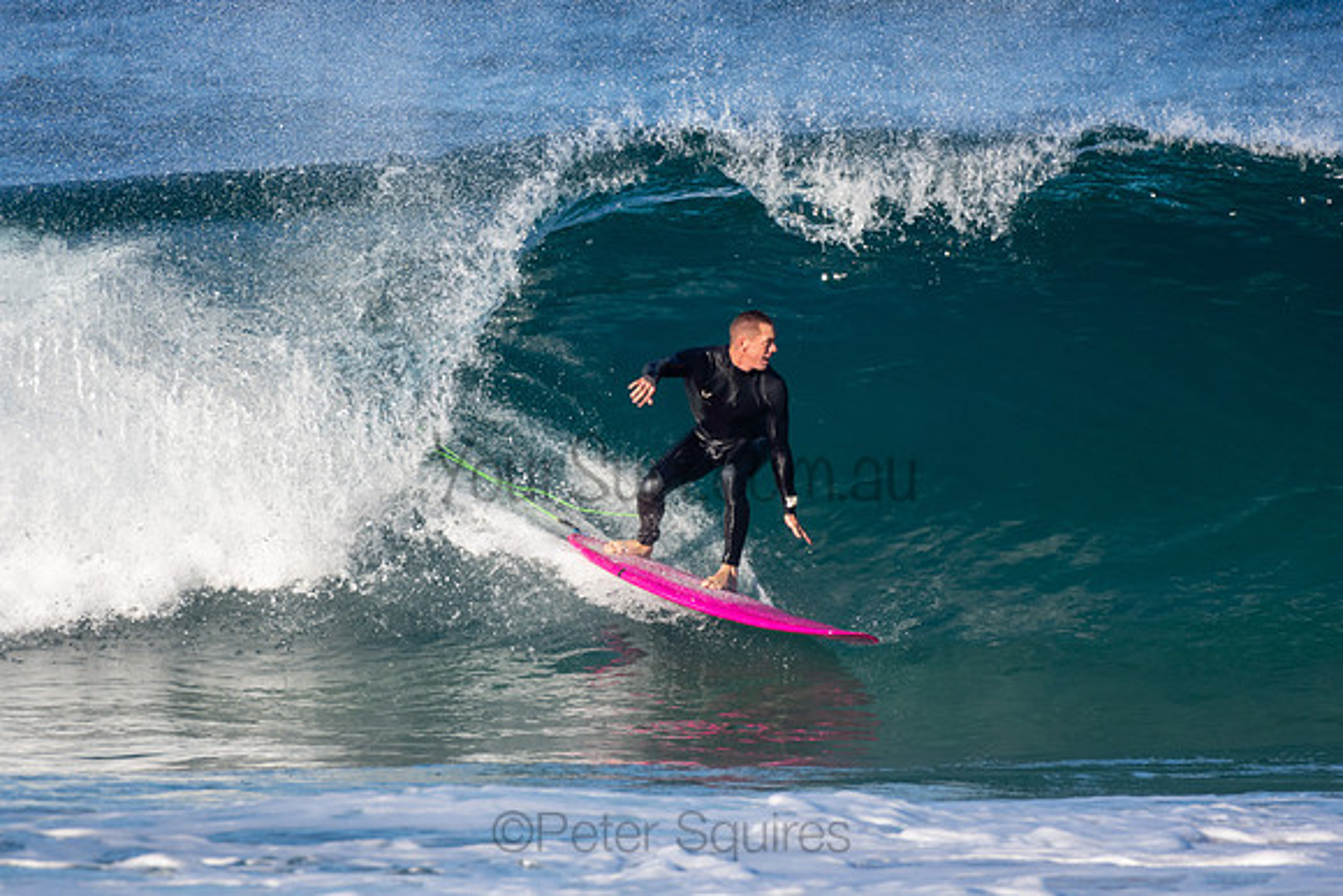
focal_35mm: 750
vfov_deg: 1.8
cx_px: 672
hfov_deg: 2.7
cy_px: 448
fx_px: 27984
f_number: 5.6
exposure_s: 1/1250
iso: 360
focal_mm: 500
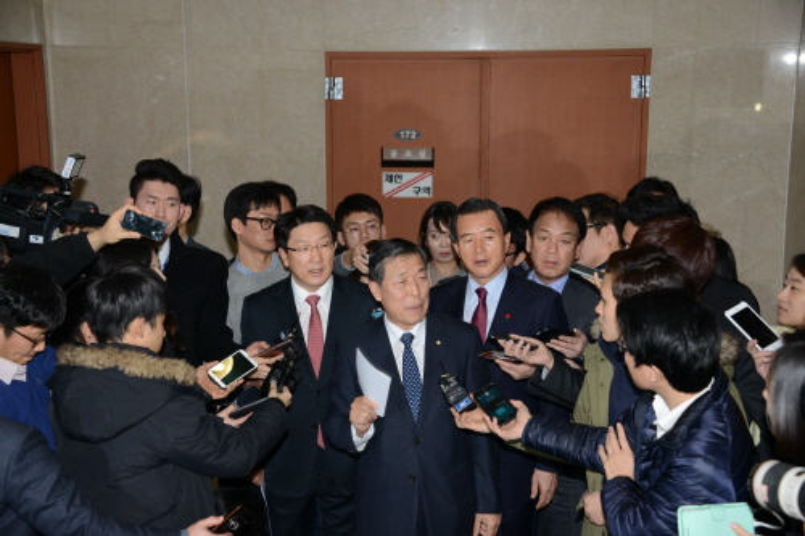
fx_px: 1252
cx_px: 402
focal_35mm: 56
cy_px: 268
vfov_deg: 24.2
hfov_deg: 35.7
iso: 400
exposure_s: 1/60
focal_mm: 56
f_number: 5.6
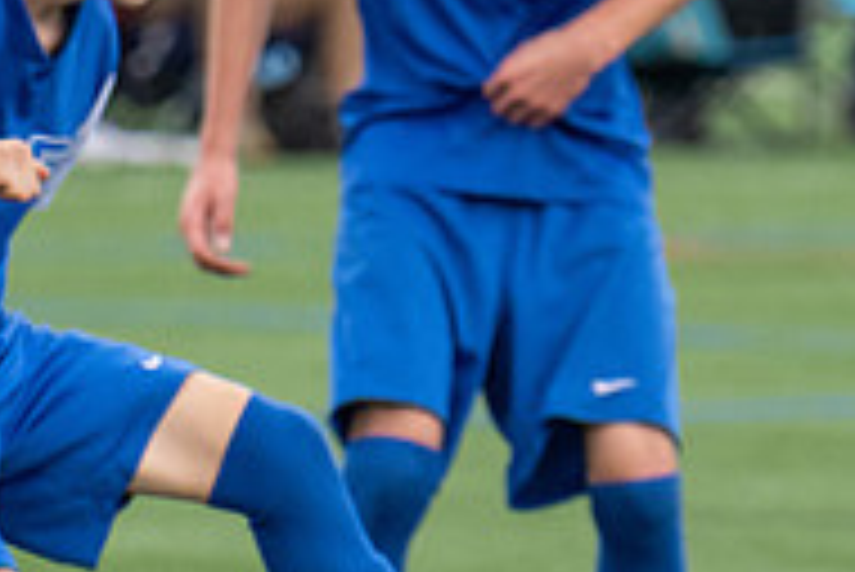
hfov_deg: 1.9
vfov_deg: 1.3
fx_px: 25122
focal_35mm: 1057
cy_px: 588
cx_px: 324
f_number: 5.3
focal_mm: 240
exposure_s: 1/1000
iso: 1800
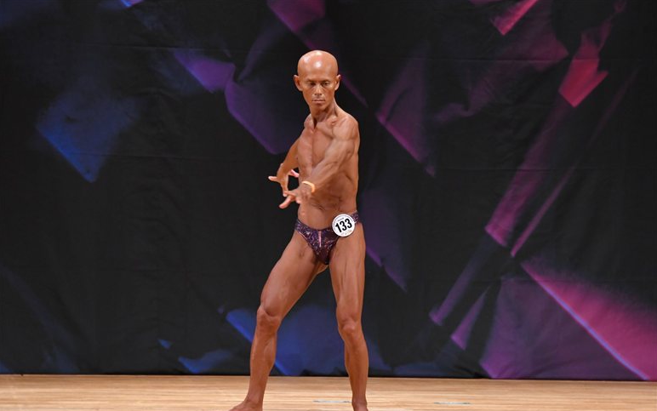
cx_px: 328
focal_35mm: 276
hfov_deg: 7.6
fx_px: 4943
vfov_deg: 4.8
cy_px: 219
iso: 3200
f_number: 5.6
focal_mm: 180
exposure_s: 1/400
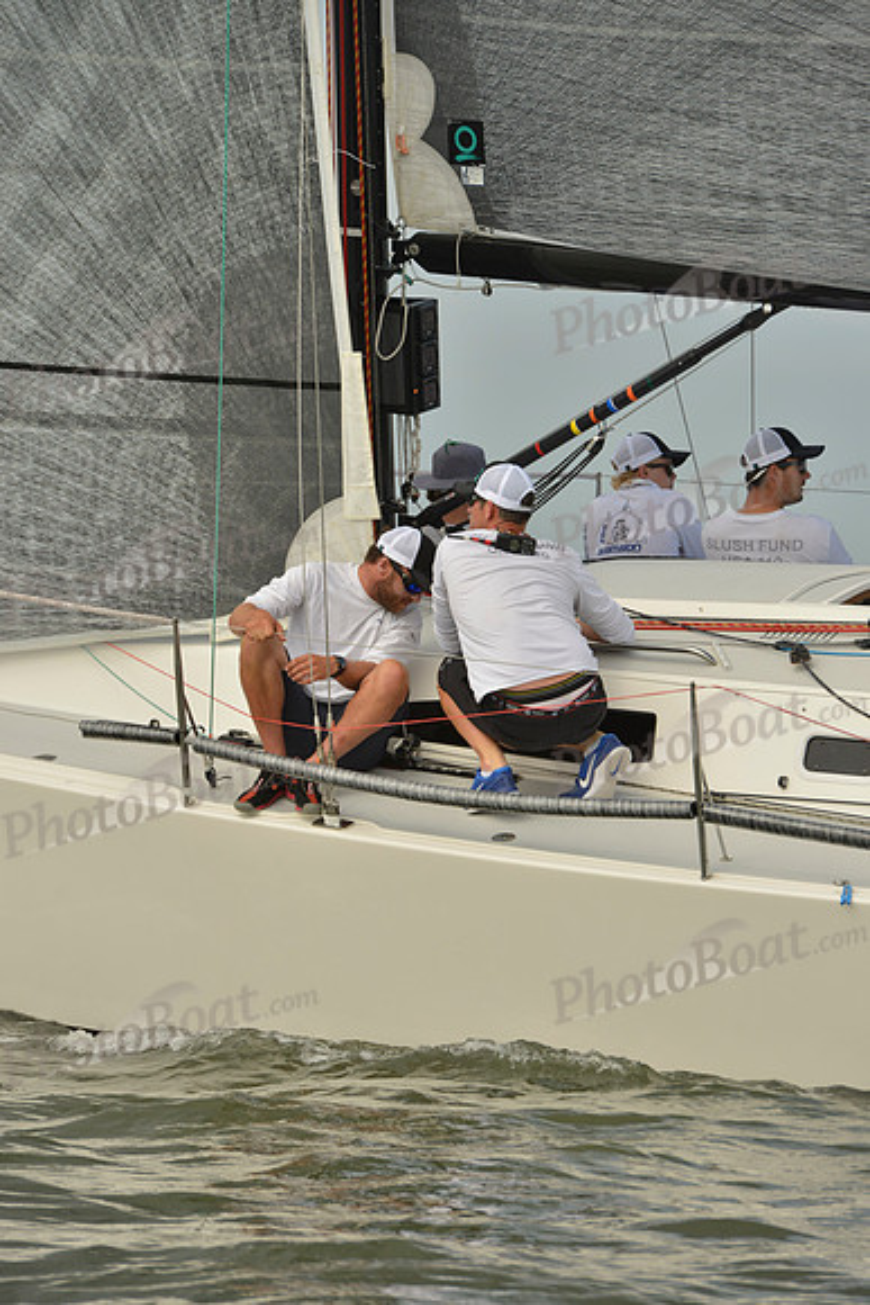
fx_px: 7245
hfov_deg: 6.9
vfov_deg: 10.3
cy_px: 652
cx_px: 435
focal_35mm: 200
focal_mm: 200
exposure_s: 1/1250
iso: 280
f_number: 9
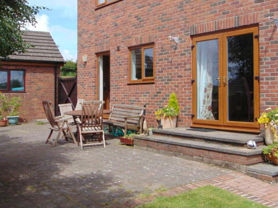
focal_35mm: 43
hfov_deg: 43.9
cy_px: 93
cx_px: 140
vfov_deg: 33.6
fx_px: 345
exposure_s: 1/800
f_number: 3.2
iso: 80
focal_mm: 6.3
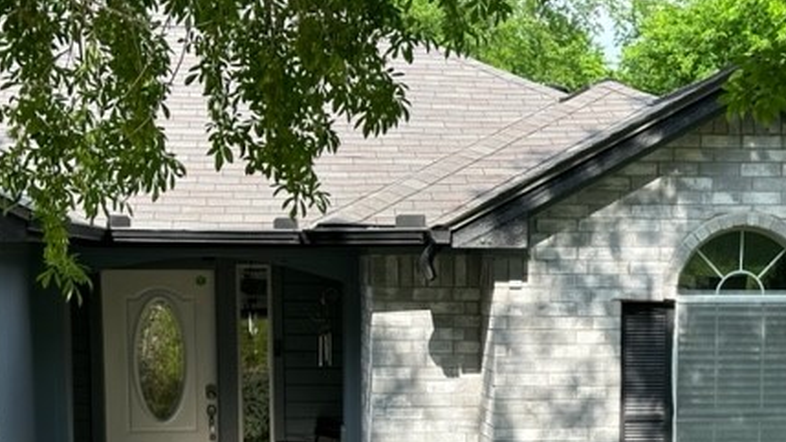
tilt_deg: -6.8
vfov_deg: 15.2
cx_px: 522
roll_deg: -0.6
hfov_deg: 27.0
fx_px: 1625
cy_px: 422
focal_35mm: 78
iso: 64
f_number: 1.78
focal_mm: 6.86
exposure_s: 1/1227
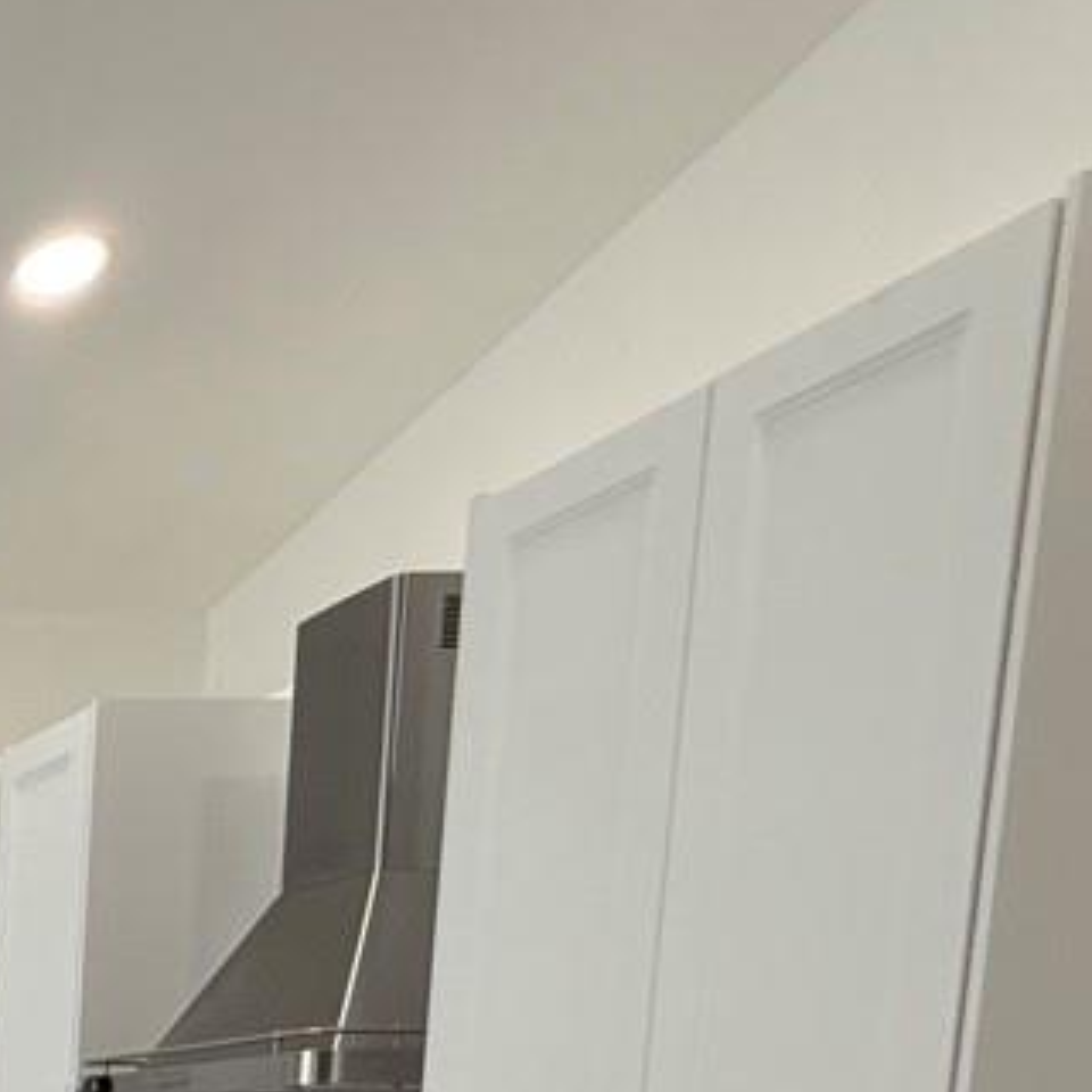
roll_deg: -0.2
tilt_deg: -8.0
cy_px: 1423
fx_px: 1820
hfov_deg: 23.1
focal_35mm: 51
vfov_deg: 27.7
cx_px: -741
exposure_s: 1/120
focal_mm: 2.22
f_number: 2.2
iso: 100
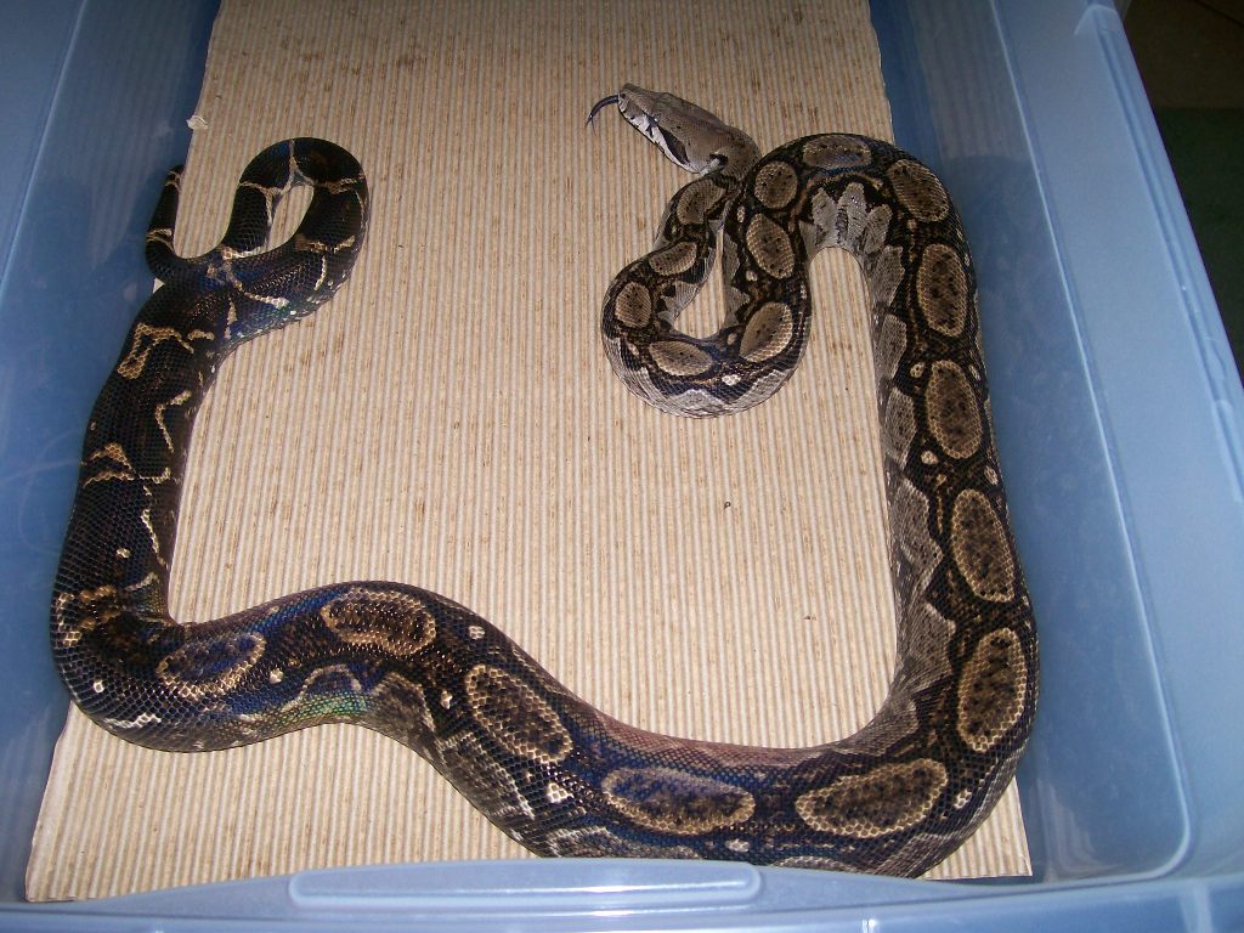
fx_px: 1294
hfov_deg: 51.4
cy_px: 466
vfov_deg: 39.7
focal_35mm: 36
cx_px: 622
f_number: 2.7
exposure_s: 1/64
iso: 80
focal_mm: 6
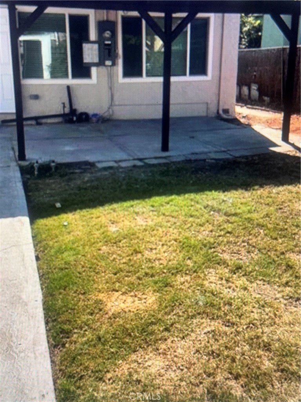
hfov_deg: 30.3
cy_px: 201
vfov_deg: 39.7
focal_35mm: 48
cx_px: 150
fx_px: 557
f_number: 1.78
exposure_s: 1/60
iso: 160
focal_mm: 6.86
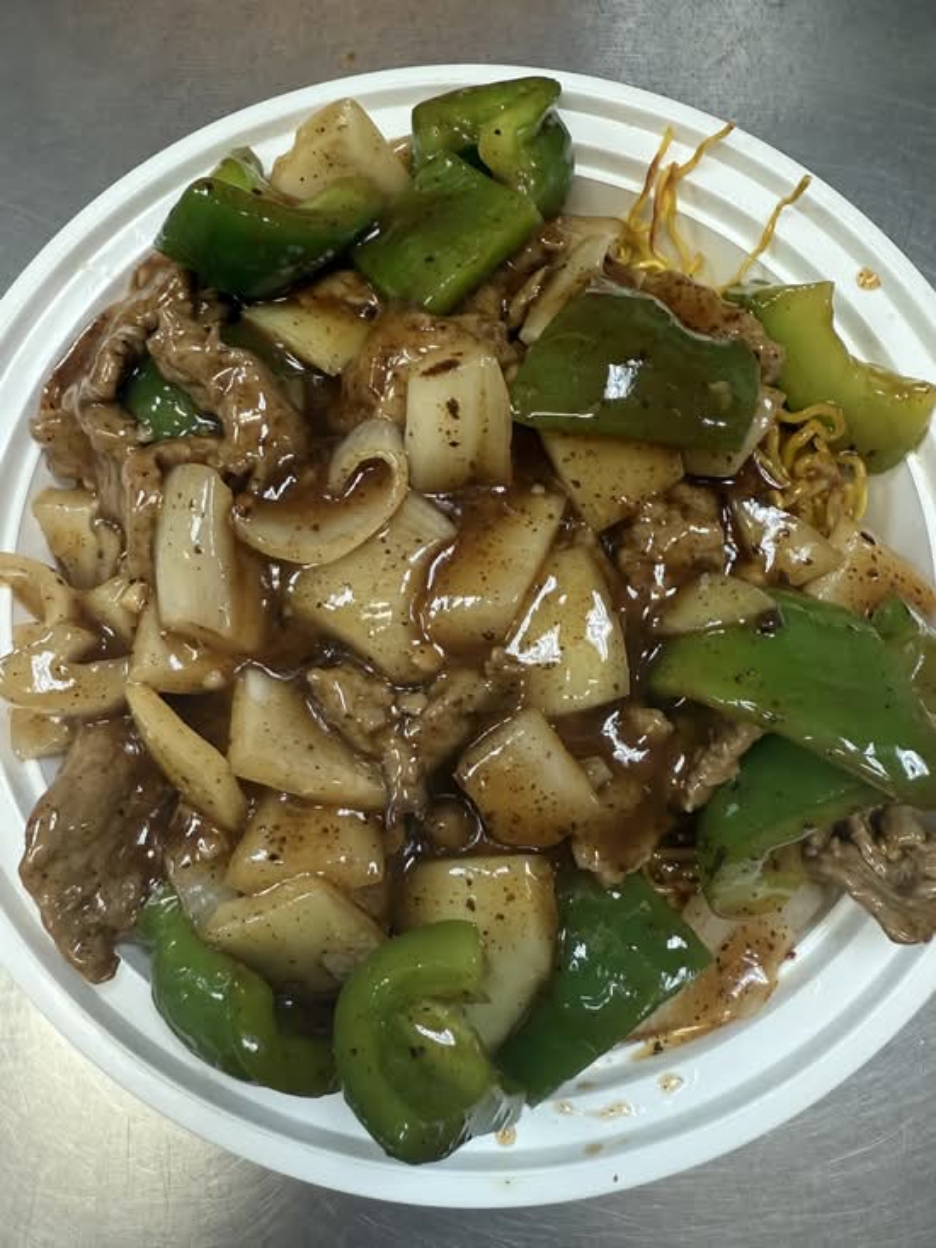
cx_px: 468
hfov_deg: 56.8
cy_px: 624
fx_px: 865
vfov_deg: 71.6
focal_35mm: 24
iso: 250
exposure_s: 1/69
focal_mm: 2.22
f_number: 2.2
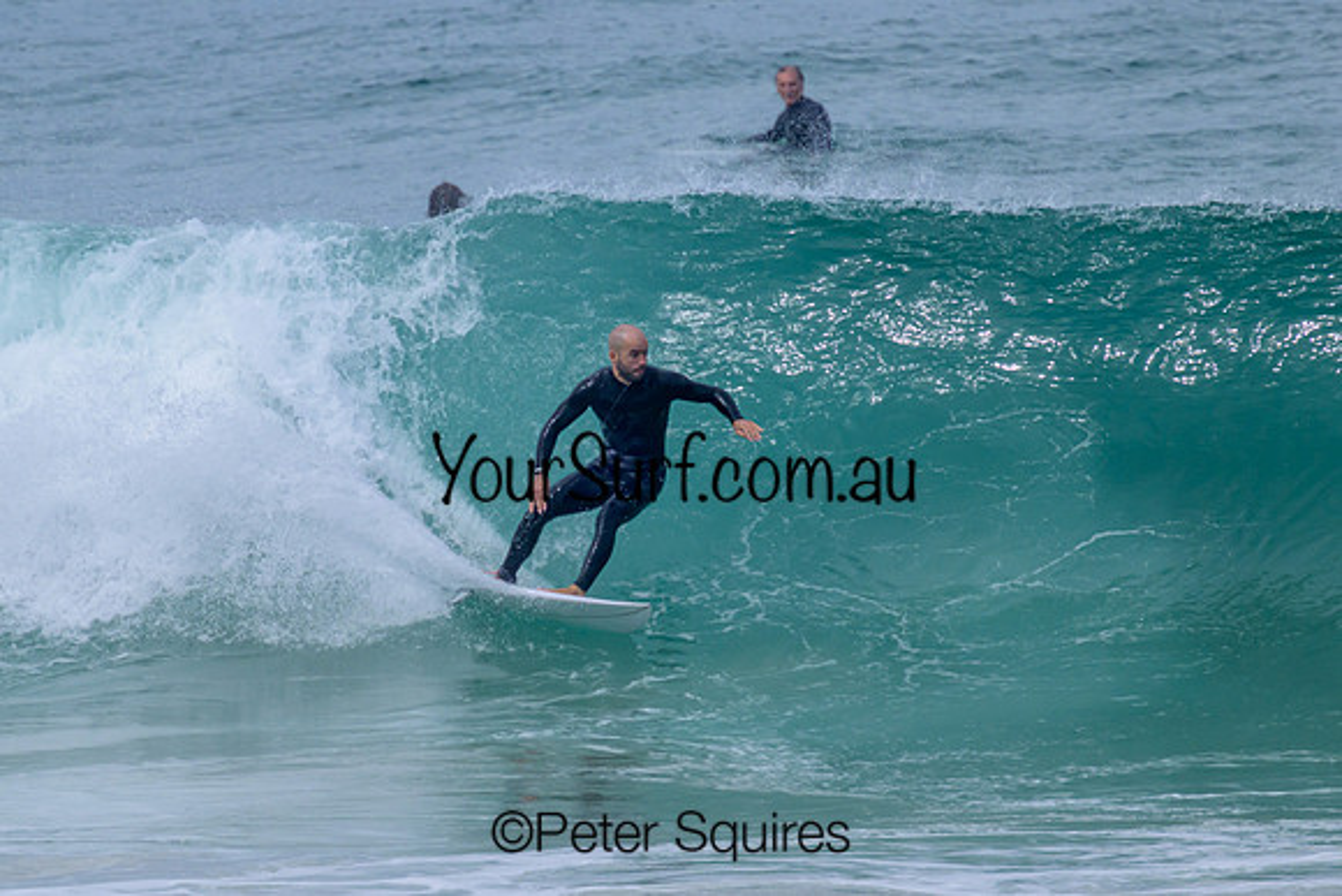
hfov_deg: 1.9
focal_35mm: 1095
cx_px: 607
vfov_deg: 1.3
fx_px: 40809
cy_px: 464
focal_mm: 800
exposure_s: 1/2000
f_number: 11
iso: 720
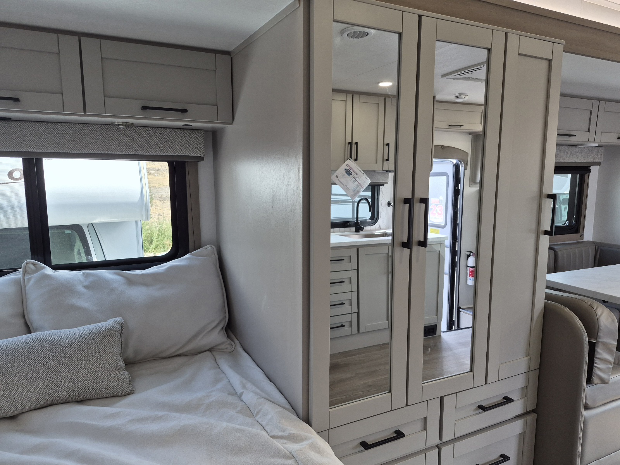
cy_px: 232
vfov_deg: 58.9
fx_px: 412
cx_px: 310
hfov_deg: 73.9
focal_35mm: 23
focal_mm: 5.4
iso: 80
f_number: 1.8
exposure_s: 1/182
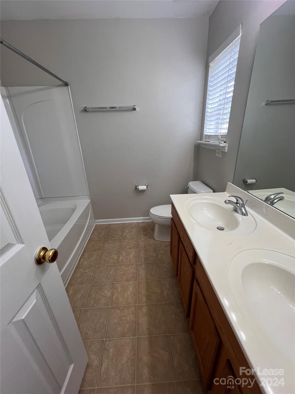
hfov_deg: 89.9
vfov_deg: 106.2
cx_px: 148
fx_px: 148
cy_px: 197
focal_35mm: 13
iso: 160
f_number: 1.8
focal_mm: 1.57
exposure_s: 1/120
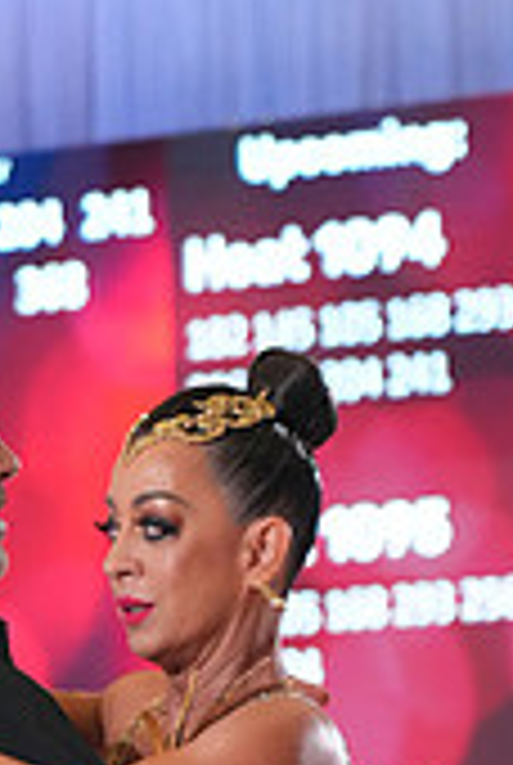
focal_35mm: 358
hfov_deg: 3.9
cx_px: 205
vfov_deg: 5.7
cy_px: 1125
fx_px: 7621
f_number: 4
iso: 5000
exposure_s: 1/500
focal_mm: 105
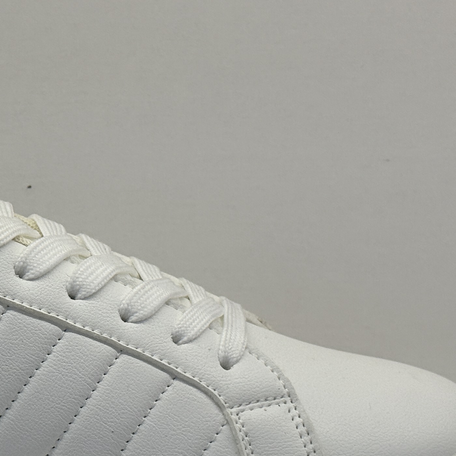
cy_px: 338
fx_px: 1818
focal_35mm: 122
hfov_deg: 14.2
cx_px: 42
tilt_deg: -14.7
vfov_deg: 14.2
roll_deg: +0.2
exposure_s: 1/452
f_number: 1.78
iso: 64
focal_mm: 6.76
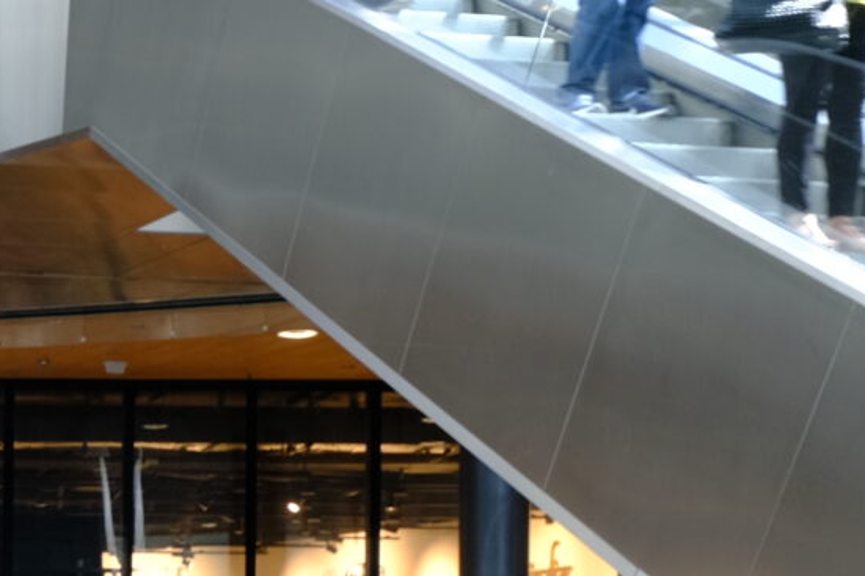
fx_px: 2234
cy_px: 624
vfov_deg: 14.4
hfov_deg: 18.2
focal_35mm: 93
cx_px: -609
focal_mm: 13.6
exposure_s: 1/15
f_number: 5.6
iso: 160
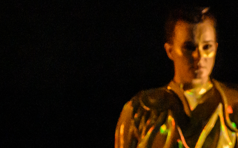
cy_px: 250
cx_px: 541
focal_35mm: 270
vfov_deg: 4.8
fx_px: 1751
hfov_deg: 7.4
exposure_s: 1/400
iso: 3200
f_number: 4
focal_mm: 52
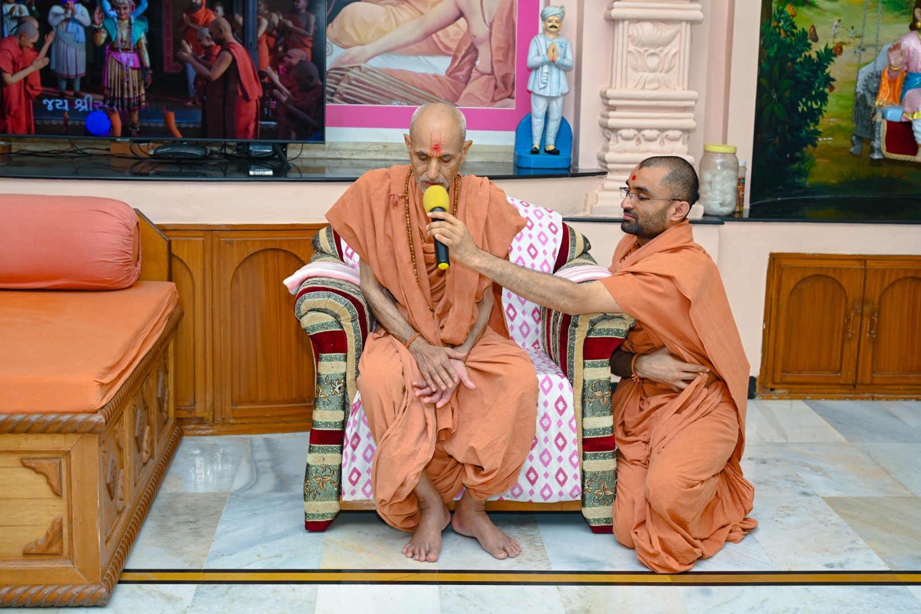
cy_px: 307
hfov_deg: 38.2
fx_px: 1330
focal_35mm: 52
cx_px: 460
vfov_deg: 26.0
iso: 400
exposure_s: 1/125
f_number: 5.6
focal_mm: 52
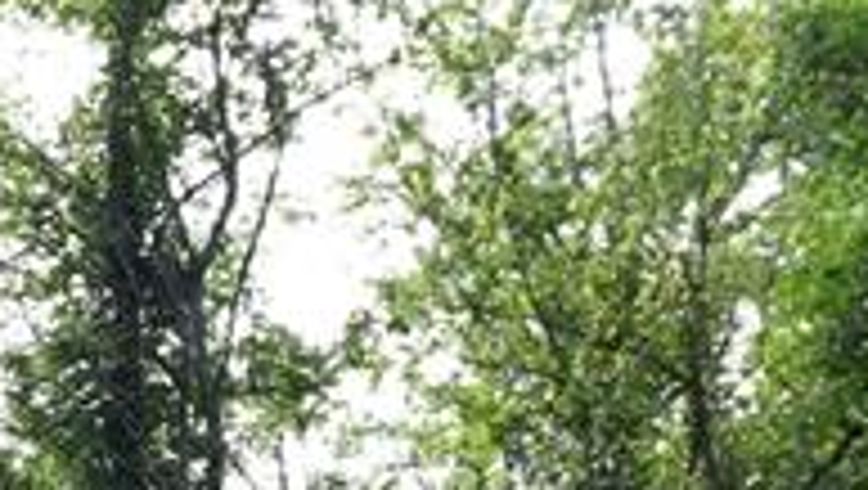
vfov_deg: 11.0
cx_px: -373
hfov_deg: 19.1
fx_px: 2304
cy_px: 980
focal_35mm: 100
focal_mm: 6.9
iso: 125
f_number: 4
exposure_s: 1/200
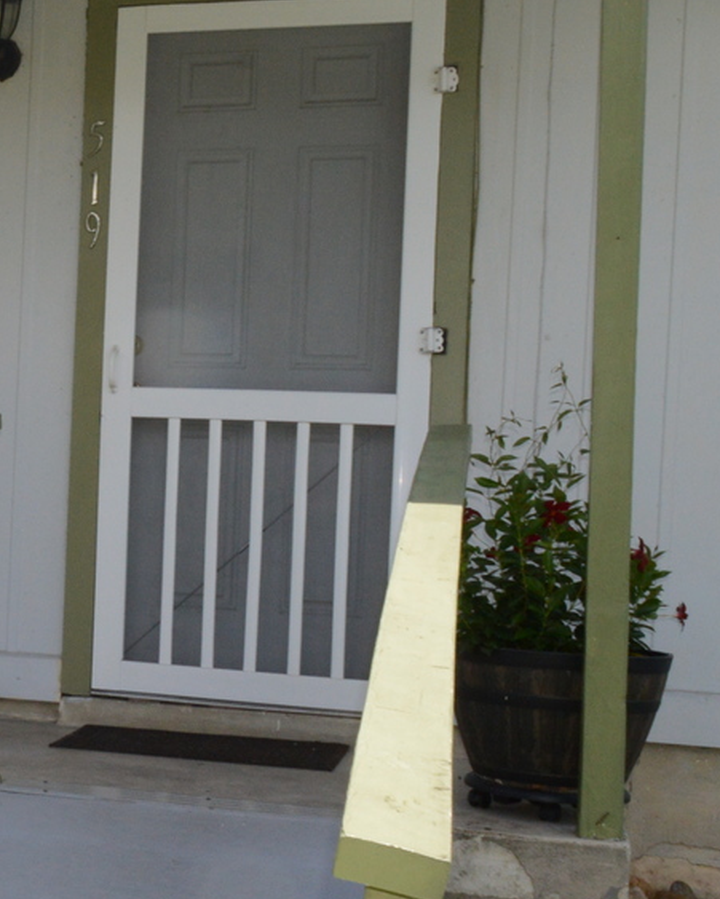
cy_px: 505
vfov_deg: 26.0
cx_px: -326
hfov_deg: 18.8
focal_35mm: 73
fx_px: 1943
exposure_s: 1/200
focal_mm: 18
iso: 640
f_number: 22
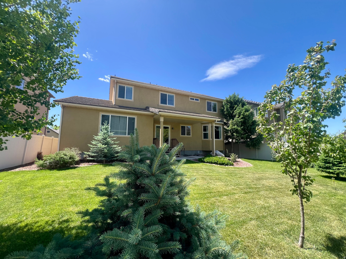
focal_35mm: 13
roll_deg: -0.9
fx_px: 130
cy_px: 130
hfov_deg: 106.2
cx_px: 173
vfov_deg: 89.9
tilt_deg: +6.5
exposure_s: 1/544
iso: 32
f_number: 1.8
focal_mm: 1.57
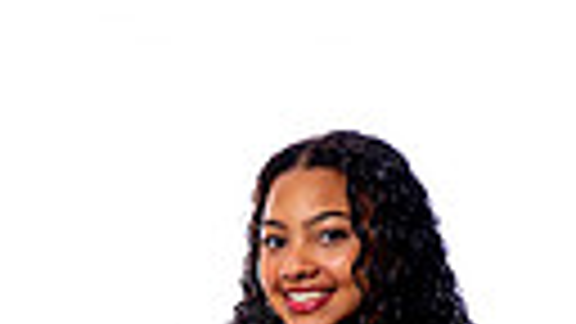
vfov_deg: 6.0
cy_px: 904
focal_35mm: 191
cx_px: 54
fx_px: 2917
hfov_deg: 11.2
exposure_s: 1/250
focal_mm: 52
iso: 400
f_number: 8
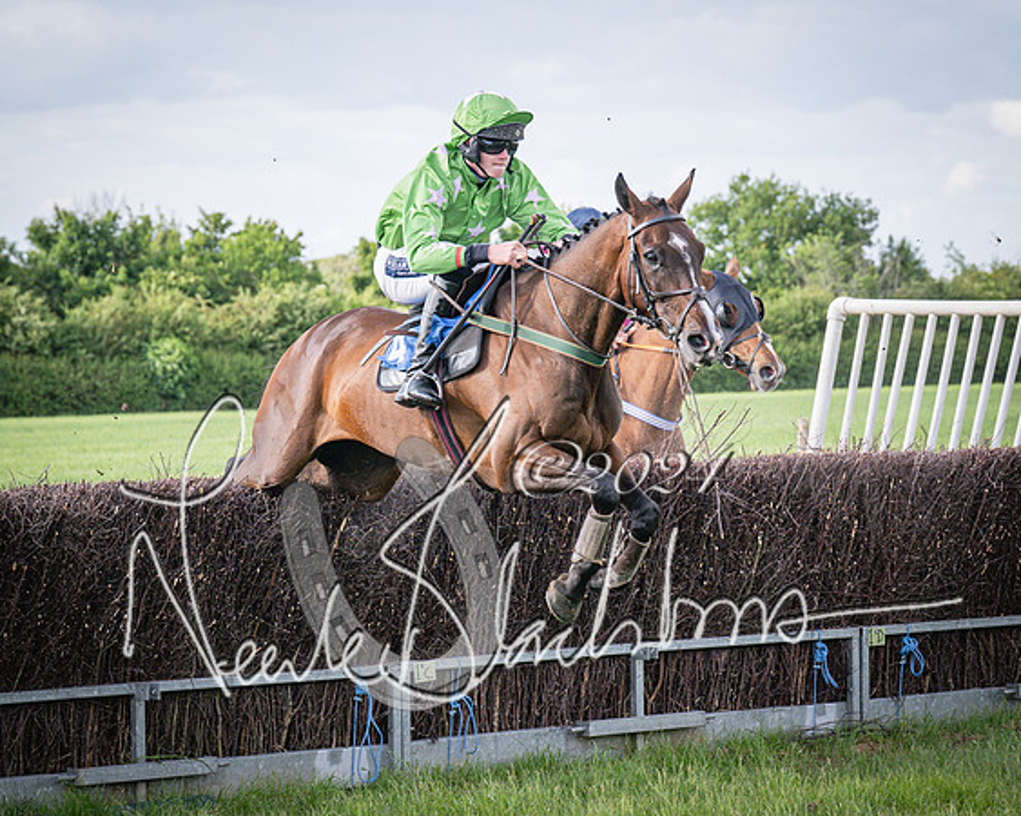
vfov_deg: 11.1
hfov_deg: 13.9
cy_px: 474
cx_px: 383
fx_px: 4191
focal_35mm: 139
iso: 400
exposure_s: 1/1250
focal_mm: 70
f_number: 4
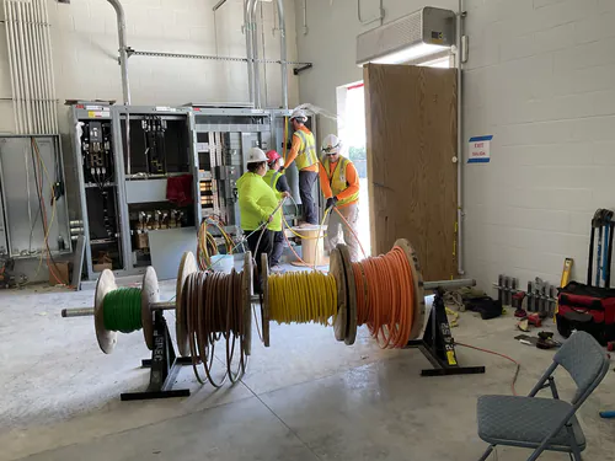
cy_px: 230
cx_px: 308
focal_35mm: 29
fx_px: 515
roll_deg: +2.0
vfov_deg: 48.2
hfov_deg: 61.7
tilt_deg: -7.0
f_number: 1.8
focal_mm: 3
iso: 64
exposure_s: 1/120
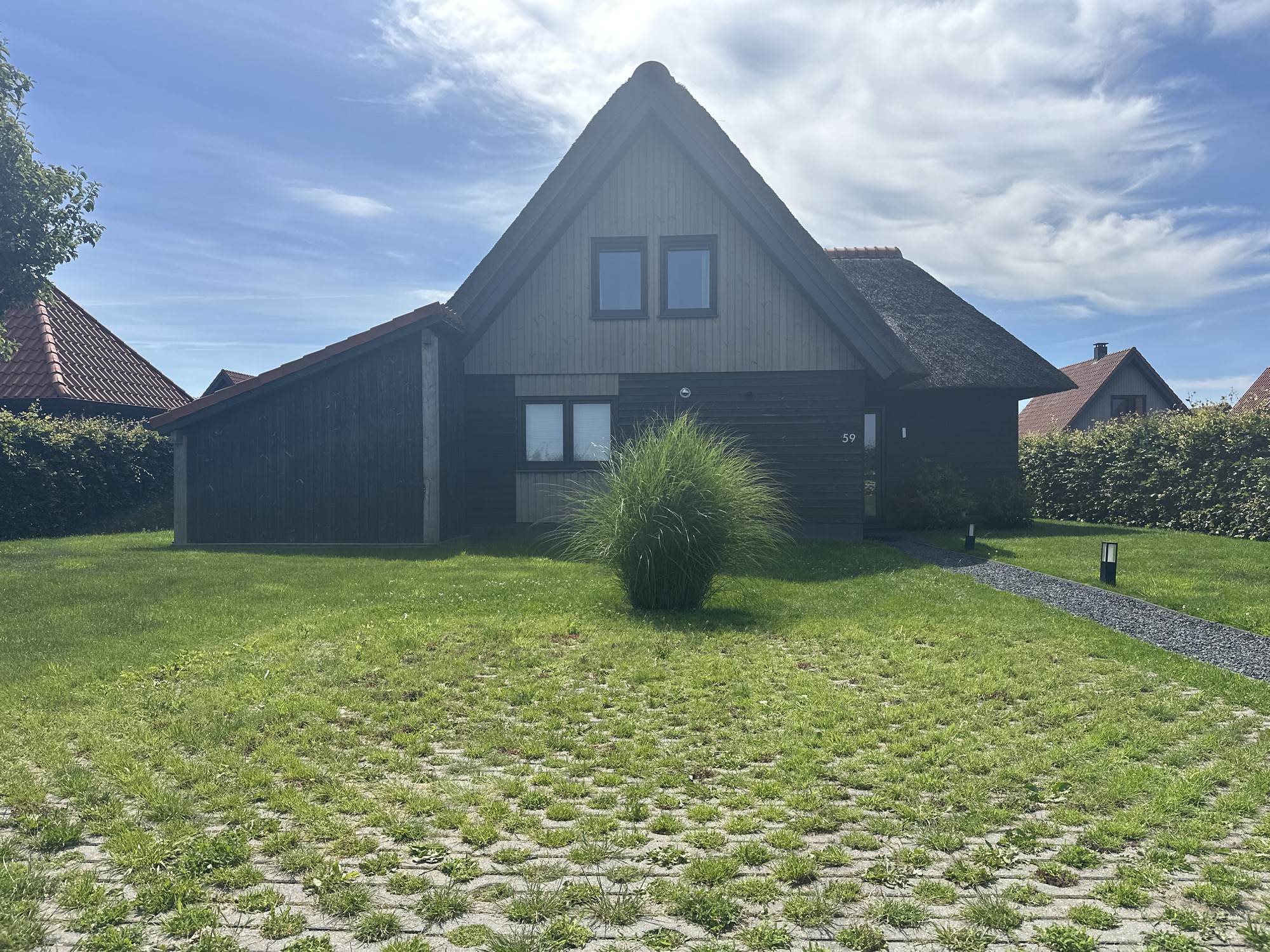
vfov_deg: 56.8
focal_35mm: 24
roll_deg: -0.2
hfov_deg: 71.6
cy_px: 476
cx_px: 635
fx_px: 881
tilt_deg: +0.2
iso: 80
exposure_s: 1/5525
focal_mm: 6.86
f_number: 1.78
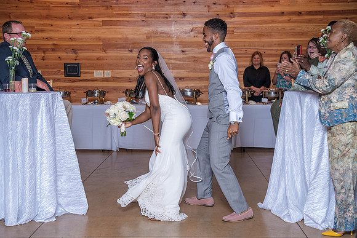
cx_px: 177
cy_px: 121
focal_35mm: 60
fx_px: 591
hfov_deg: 33.6
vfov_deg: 22.8
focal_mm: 52
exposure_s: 1/200
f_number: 4.5
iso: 2000
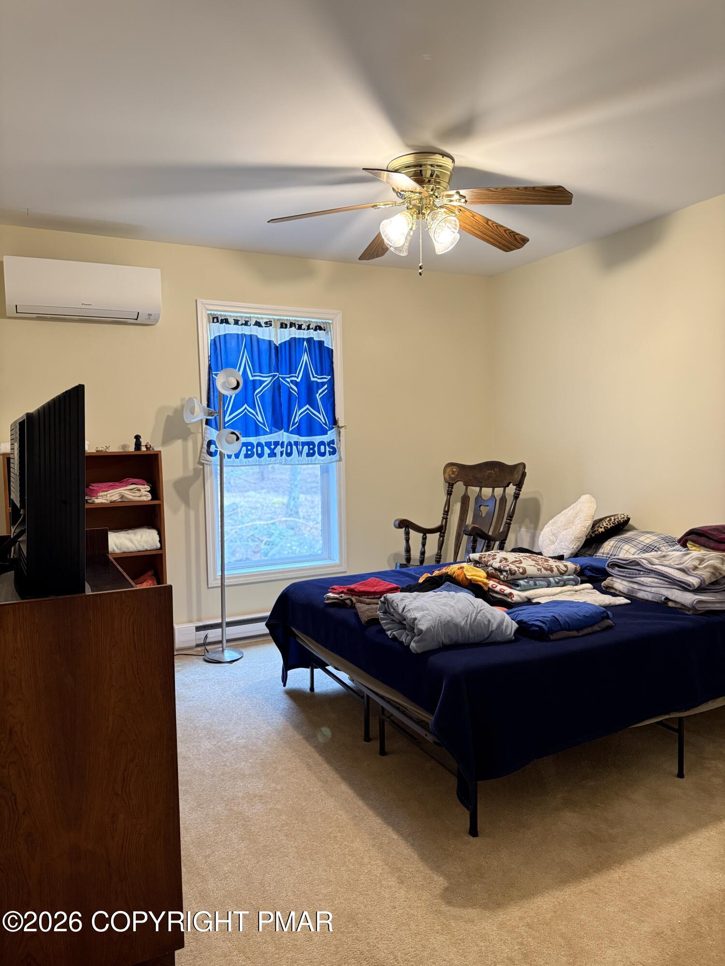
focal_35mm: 24
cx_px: 362
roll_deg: +1.2
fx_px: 670
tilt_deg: -3.4
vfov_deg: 71.6
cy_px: 483
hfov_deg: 56.8
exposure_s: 1/40
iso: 640
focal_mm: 6.76
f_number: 1.78
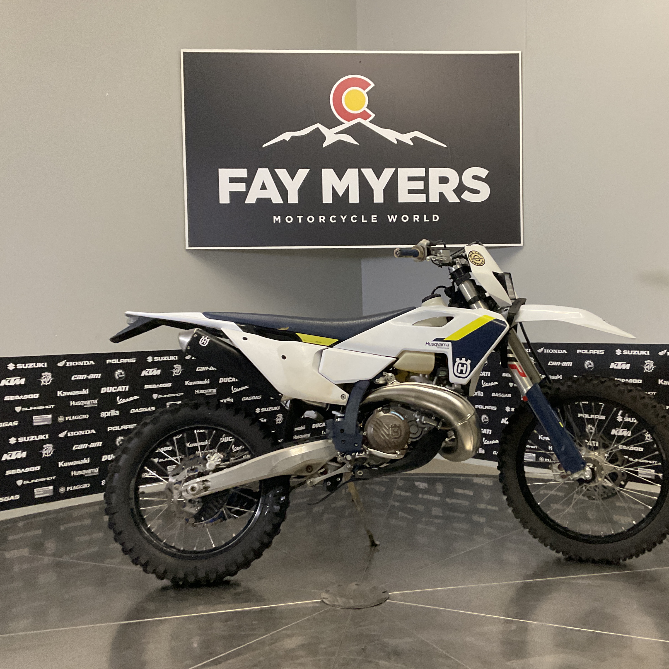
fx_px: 765
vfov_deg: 47.2
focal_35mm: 35
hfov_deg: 47.0
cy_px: 327
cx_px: 396
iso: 200
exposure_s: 1/60
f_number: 1.8
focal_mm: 3
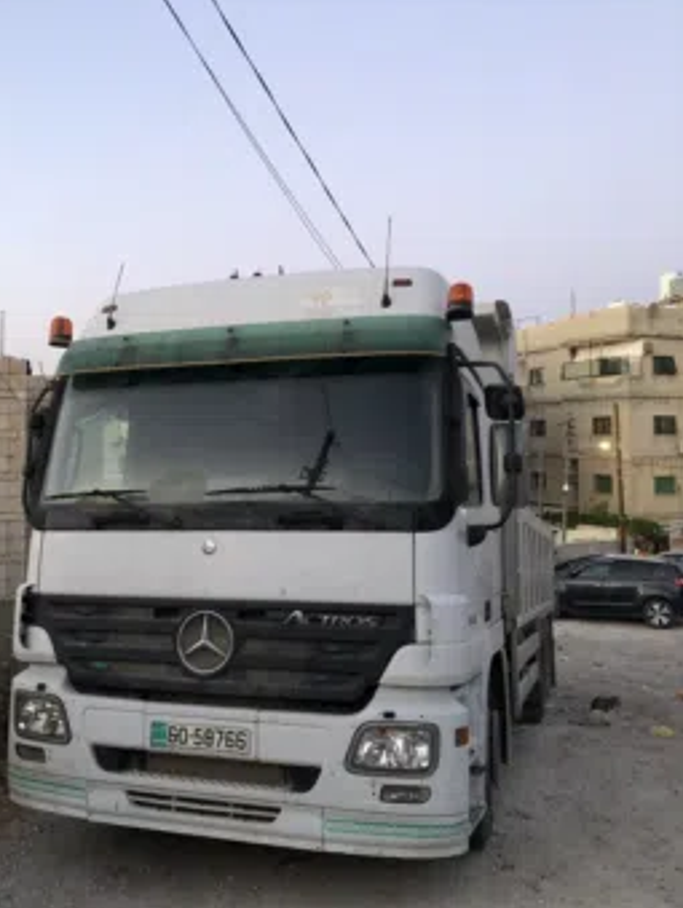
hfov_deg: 42.9
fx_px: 867
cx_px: 284
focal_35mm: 33
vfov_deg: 55.2
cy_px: 415
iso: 80
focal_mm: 4
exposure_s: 1/15
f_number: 1.8
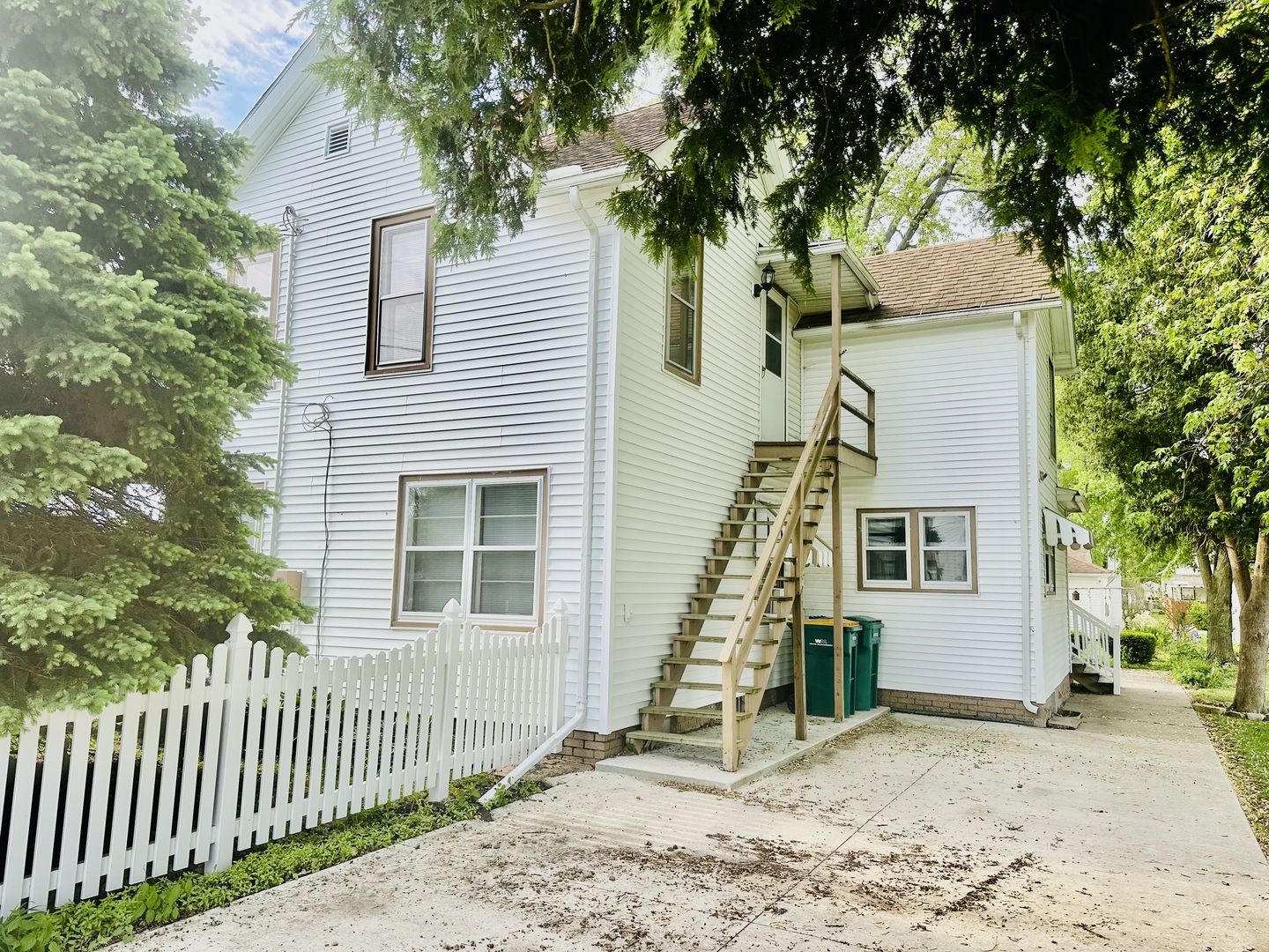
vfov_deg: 56.8
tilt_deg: +5.0
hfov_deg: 71.6
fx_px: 880
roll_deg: -1.2
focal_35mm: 24
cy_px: 476
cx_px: 634
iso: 80
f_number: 1.78
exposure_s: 1/903
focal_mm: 6.86
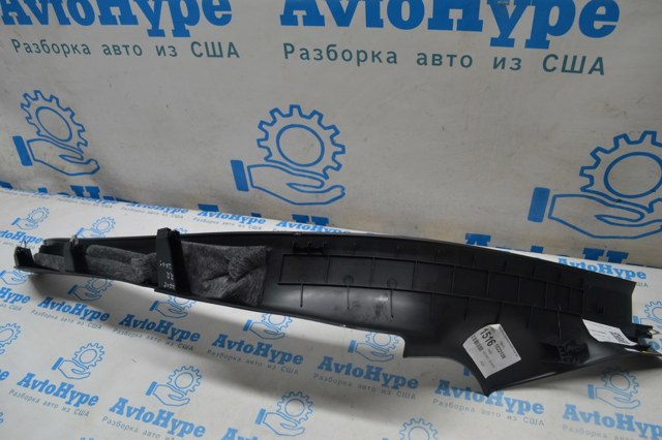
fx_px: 496
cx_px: 331
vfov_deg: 47.9
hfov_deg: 67.4
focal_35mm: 27
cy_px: 220
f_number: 5
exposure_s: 1/100
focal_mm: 18
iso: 400
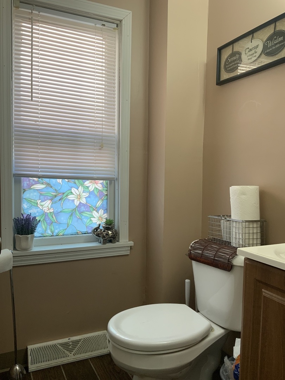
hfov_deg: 48.2
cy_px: 190
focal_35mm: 29
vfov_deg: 61.7
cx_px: 142
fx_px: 318
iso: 50
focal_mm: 3
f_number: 1.8
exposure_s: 1/60
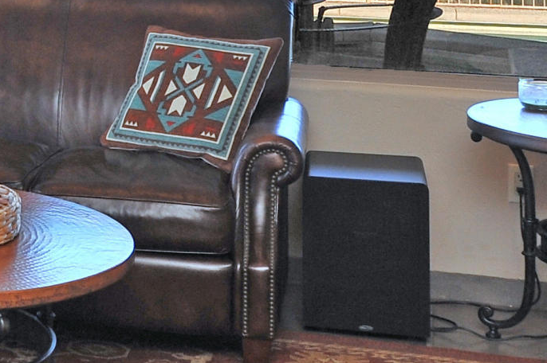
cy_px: -292
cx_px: -343
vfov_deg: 12.0
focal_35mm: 105
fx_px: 1594
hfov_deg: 17.0
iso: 640
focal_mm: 24
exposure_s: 1/40
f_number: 9
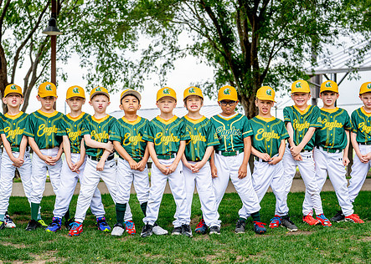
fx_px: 790
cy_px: 156
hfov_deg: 26.4
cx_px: 173
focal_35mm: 75
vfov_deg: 19.0
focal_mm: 50
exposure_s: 1/640
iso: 125
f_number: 2.8
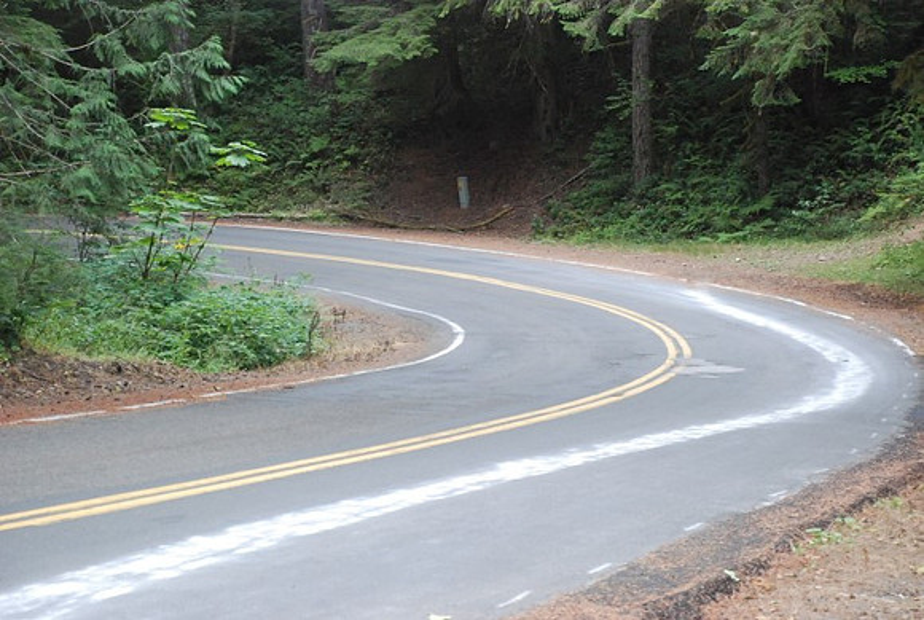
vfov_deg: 13.1
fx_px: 2700
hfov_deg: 19.4
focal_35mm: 105
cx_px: 462
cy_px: 310
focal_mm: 70
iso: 1600
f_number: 5.6
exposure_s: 1/100
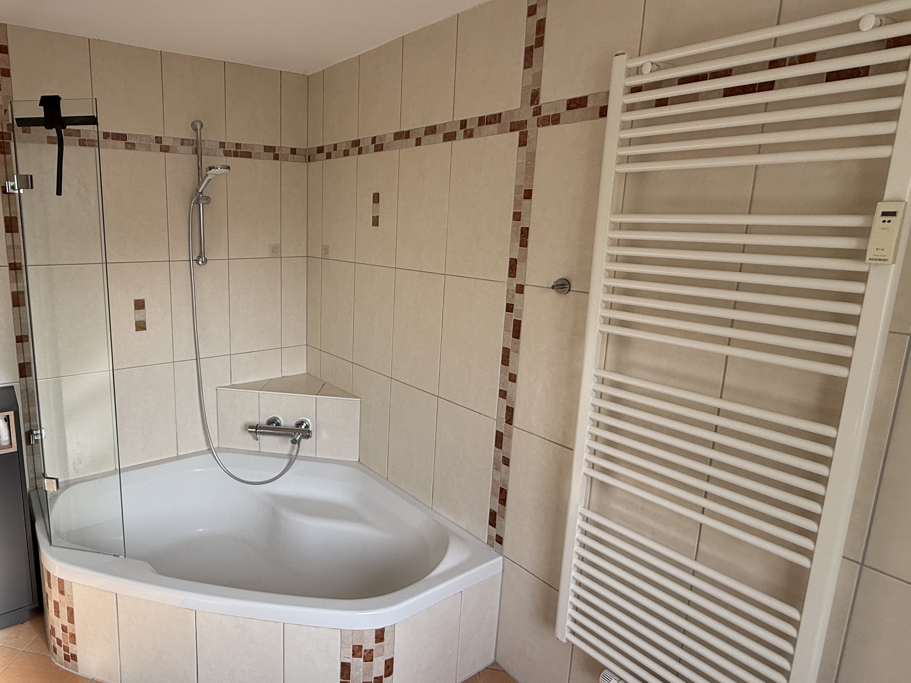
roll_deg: -0.7
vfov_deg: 63.4
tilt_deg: -9.9
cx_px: 324
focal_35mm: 21
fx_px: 553
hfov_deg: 77.1
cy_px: 319
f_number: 2.2
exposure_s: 1/99
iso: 64
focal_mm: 2.22
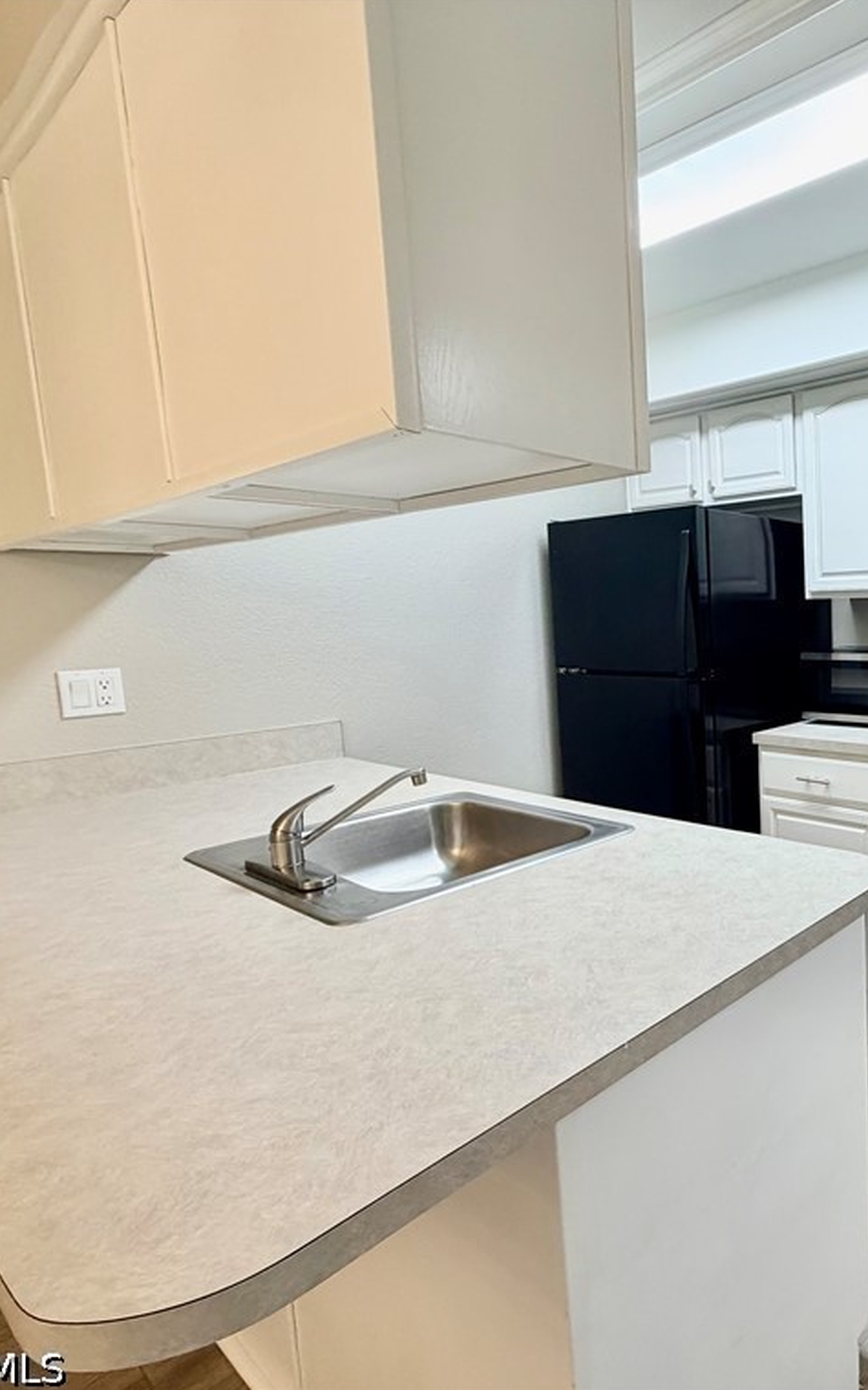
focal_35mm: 20
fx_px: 757
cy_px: 697
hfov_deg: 50.6
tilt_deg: -7.1
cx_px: 828
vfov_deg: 85.1
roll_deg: +1.9
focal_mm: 2.22
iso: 200
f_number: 2.2
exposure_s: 1/120
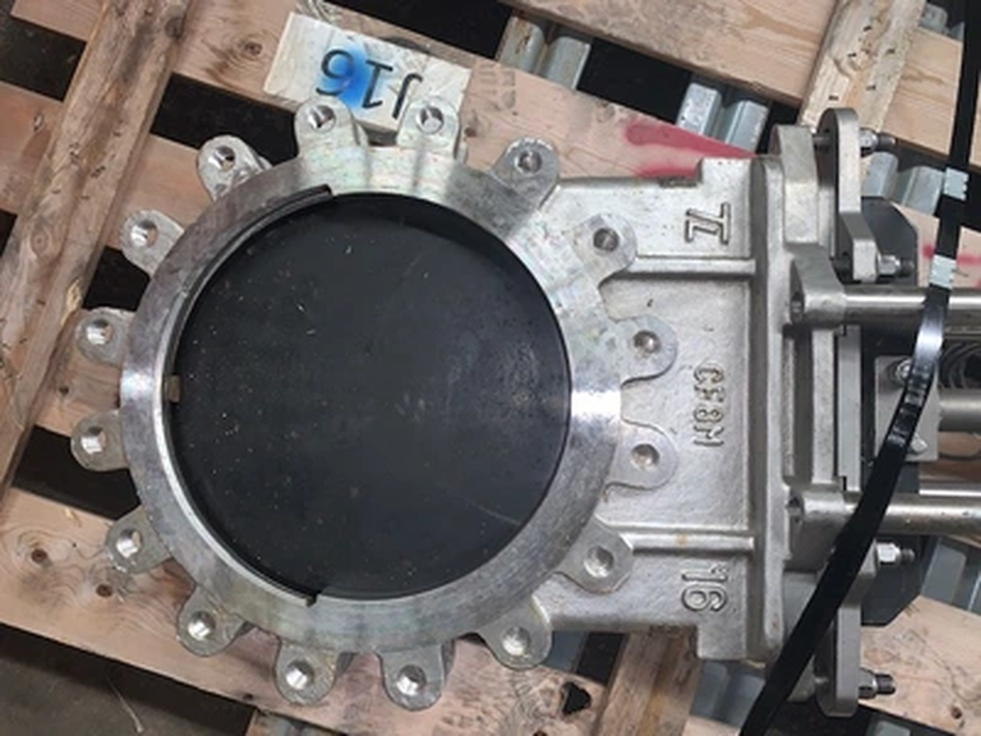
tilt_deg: -86.7
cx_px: 490
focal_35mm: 26
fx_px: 737
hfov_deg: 67.3
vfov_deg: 53.1
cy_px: 368
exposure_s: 1/11
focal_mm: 4.25
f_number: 1.8
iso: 64
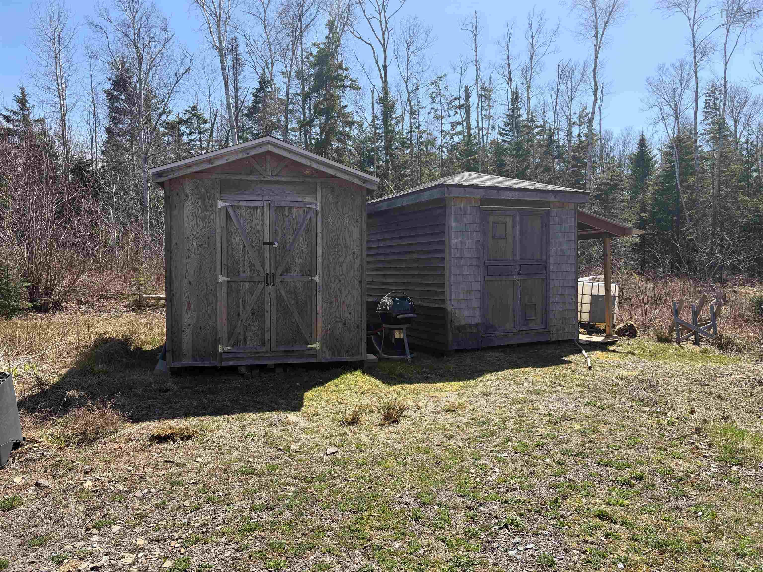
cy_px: 286
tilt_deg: -1.0
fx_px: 573
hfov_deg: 67.3
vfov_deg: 53.1
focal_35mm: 26
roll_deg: +1.6
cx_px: 382
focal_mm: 5.96
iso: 50
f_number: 1.6
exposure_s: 1/1901
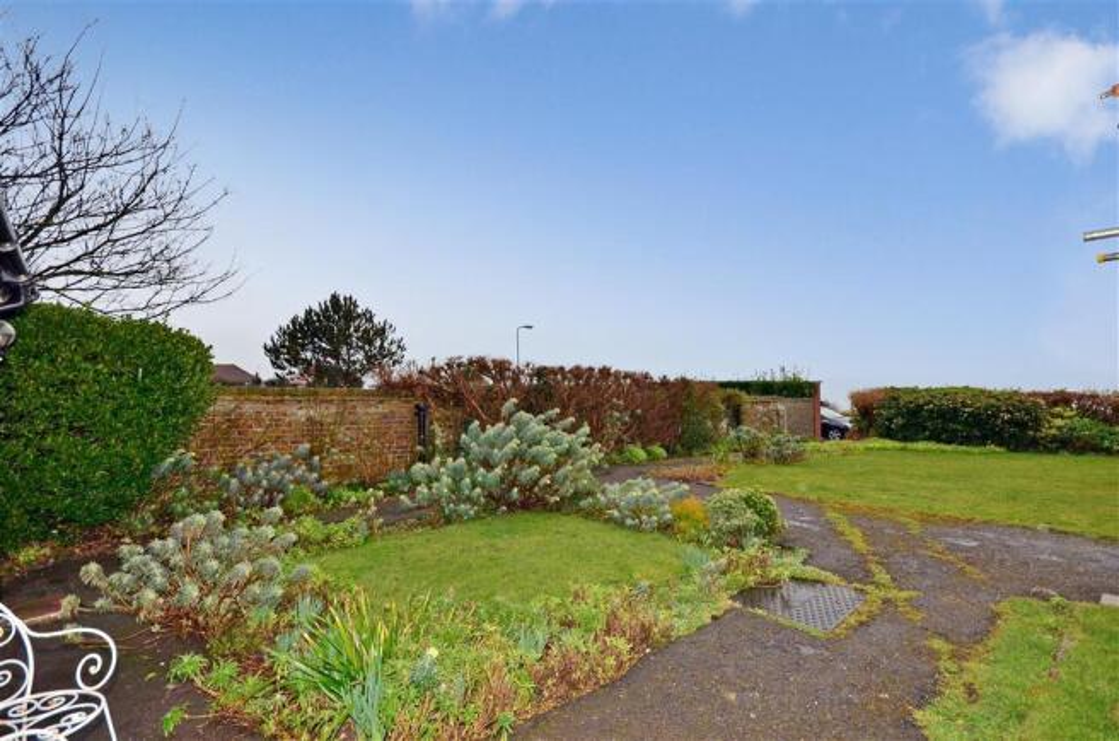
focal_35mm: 17
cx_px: 560
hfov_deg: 92.6
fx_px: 535
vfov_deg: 69.4
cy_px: 370
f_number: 10
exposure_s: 1/200
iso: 640
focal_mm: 11.5
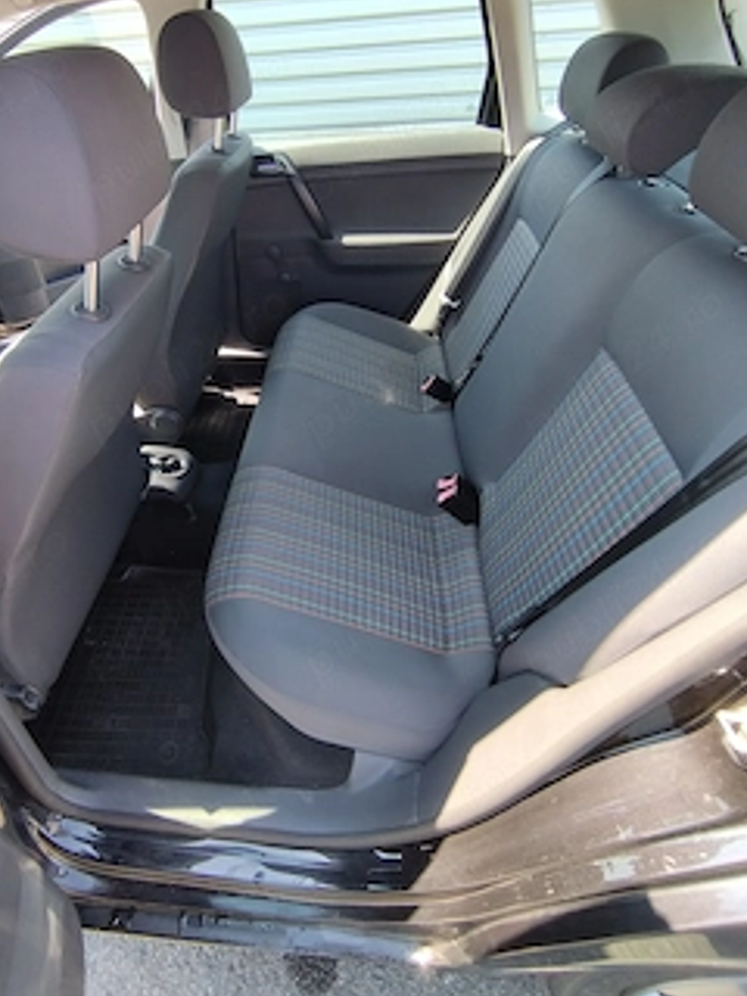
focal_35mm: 20
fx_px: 575
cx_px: 296
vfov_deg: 81.1
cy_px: 417
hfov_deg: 65.3
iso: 50
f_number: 2.2
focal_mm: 1.65
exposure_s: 1/114
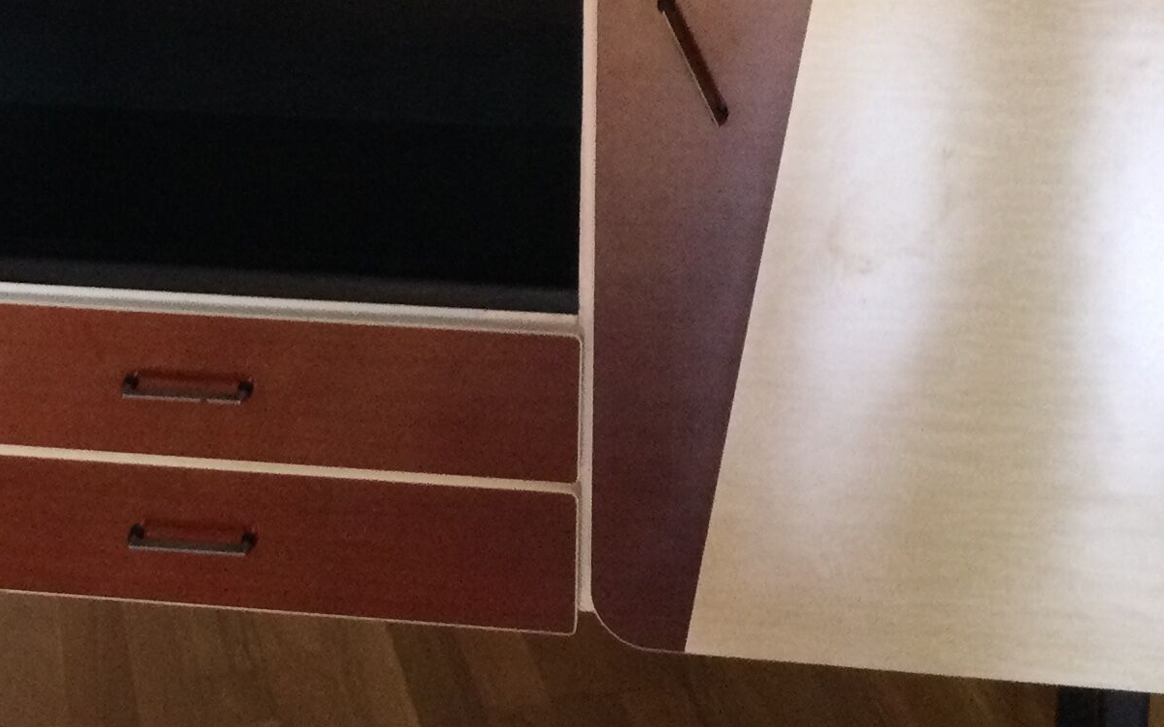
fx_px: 2823
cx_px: 280
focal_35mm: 89
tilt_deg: -19.5
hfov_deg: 23.1
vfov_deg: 14.7
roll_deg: +0.7
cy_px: 256
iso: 125
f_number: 2.4
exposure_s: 1/33
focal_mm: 3.3
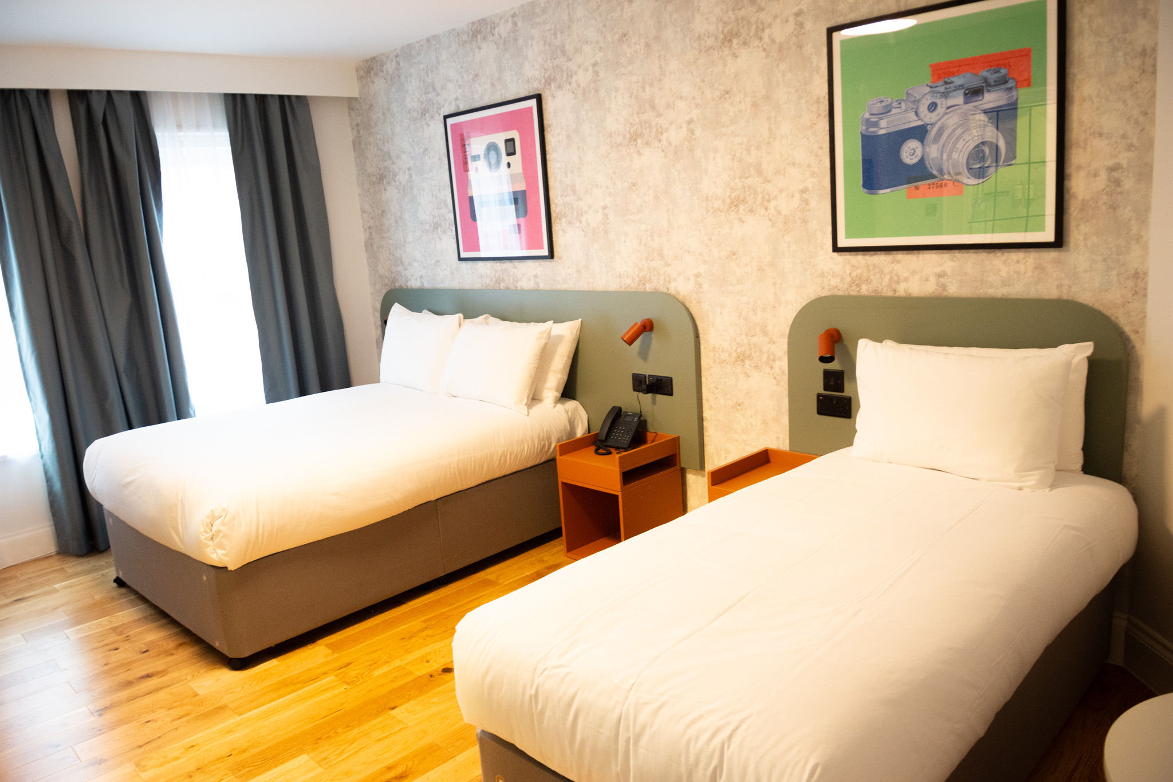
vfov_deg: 50.4
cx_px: 586
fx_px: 831
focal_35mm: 26
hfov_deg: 70.4
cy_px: 391
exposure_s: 1/50
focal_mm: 17
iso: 800
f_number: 2.8
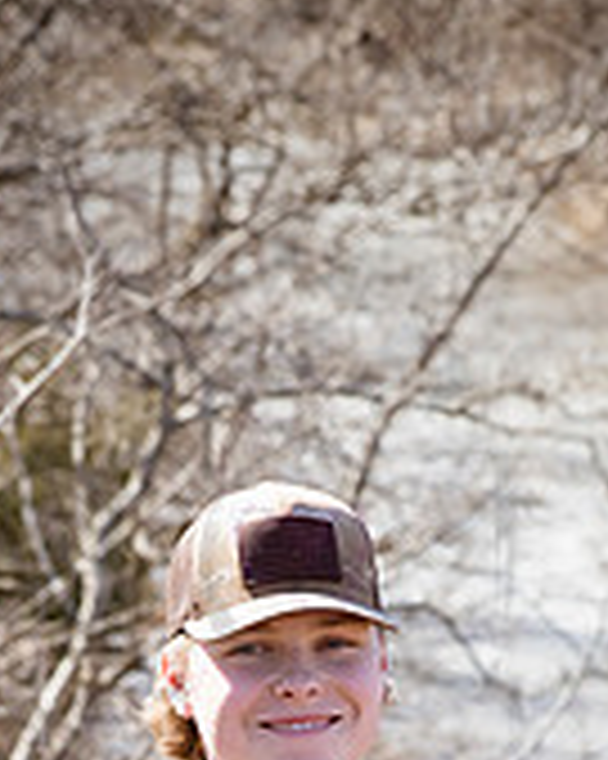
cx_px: 320
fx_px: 7047
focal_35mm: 313
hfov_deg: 4.9
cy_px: 962
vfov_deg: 6.1
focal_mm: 125
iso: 800
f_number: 10
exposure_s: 1/320
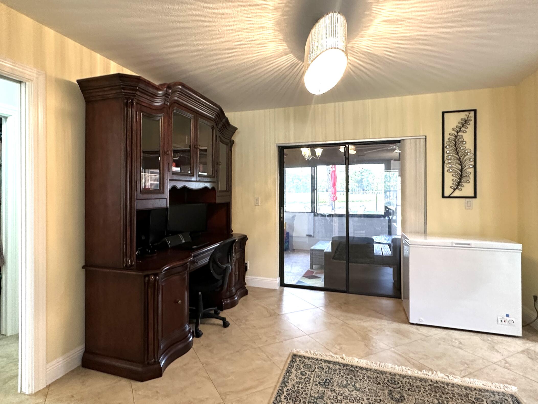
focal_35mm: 20
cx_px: 253
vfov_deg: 65.9
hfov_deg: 81.7
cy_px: 190
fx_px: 311
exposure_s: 1/60
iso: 250
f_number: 2.2
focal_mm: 2.22
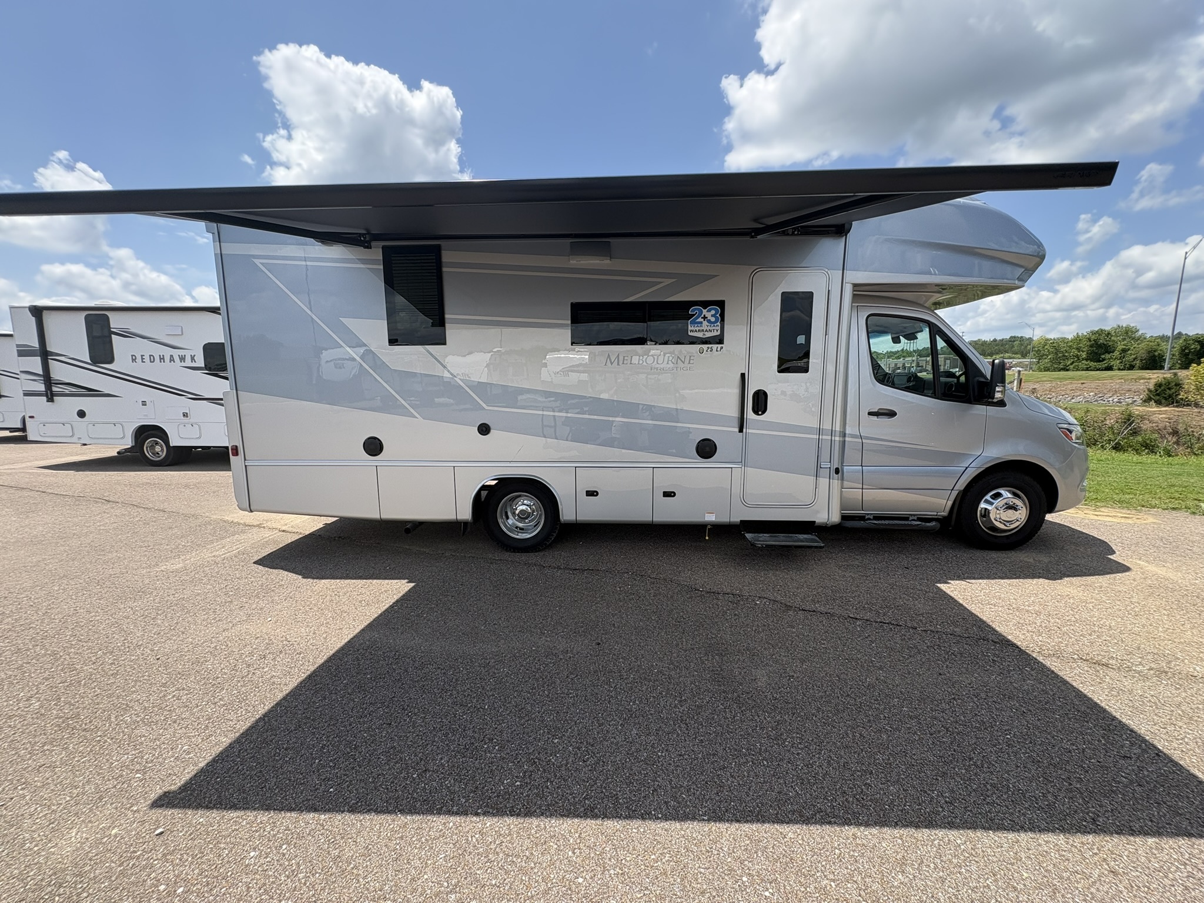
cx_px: 602
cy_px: 452
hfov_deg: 102.1
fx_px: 487
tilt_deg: -8.6
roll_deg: +0.8
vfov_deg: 85.7
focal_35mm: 14
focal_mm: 2.22
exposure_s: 1/831
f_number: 2.2
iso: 40
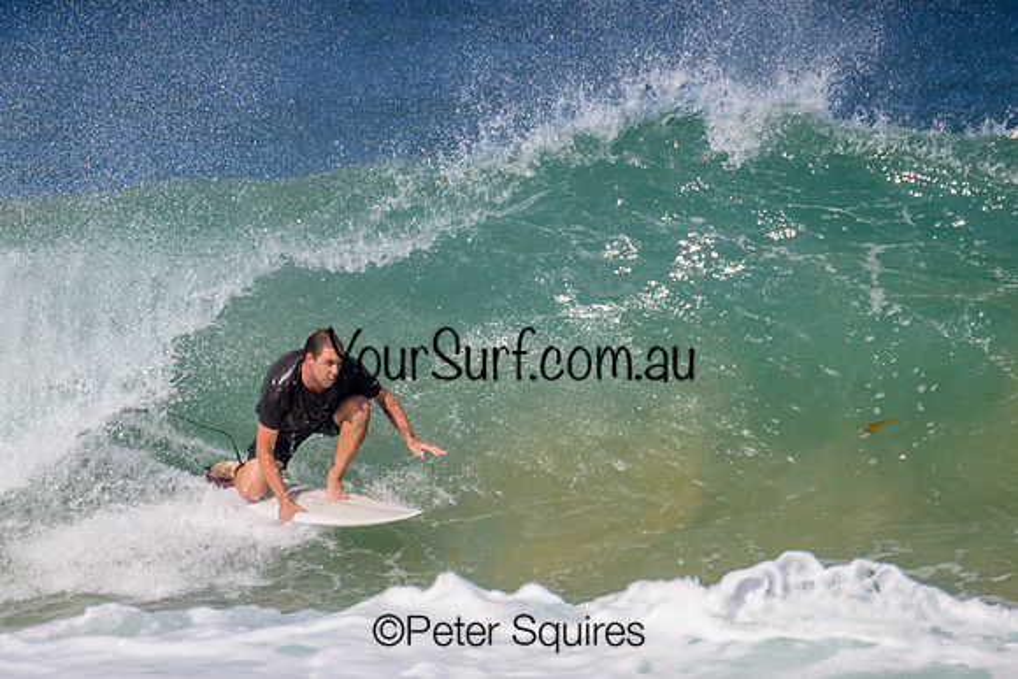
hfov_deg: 2.0
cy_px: 437
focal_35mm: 1029
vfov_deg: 1.3
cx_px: 393
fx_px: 29106
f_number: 11
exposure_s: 1/2000
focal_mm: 800
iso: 560
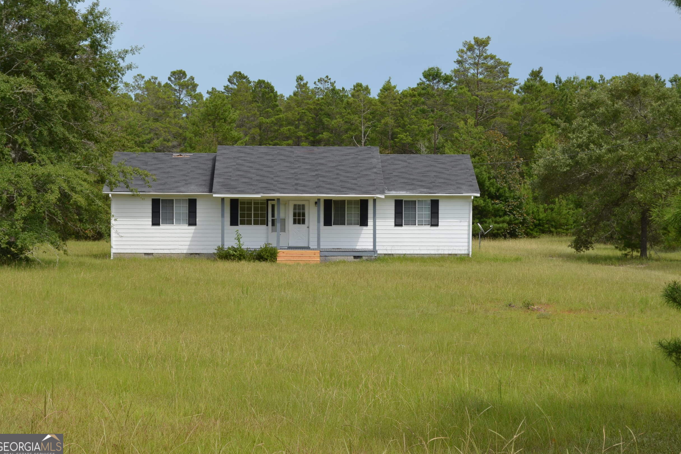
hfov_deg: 27.7
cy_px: 227
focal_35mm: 73
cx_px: 341
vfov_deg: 18.7
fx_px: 1381
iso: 125
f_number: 8
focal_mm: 48
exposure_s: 1/250
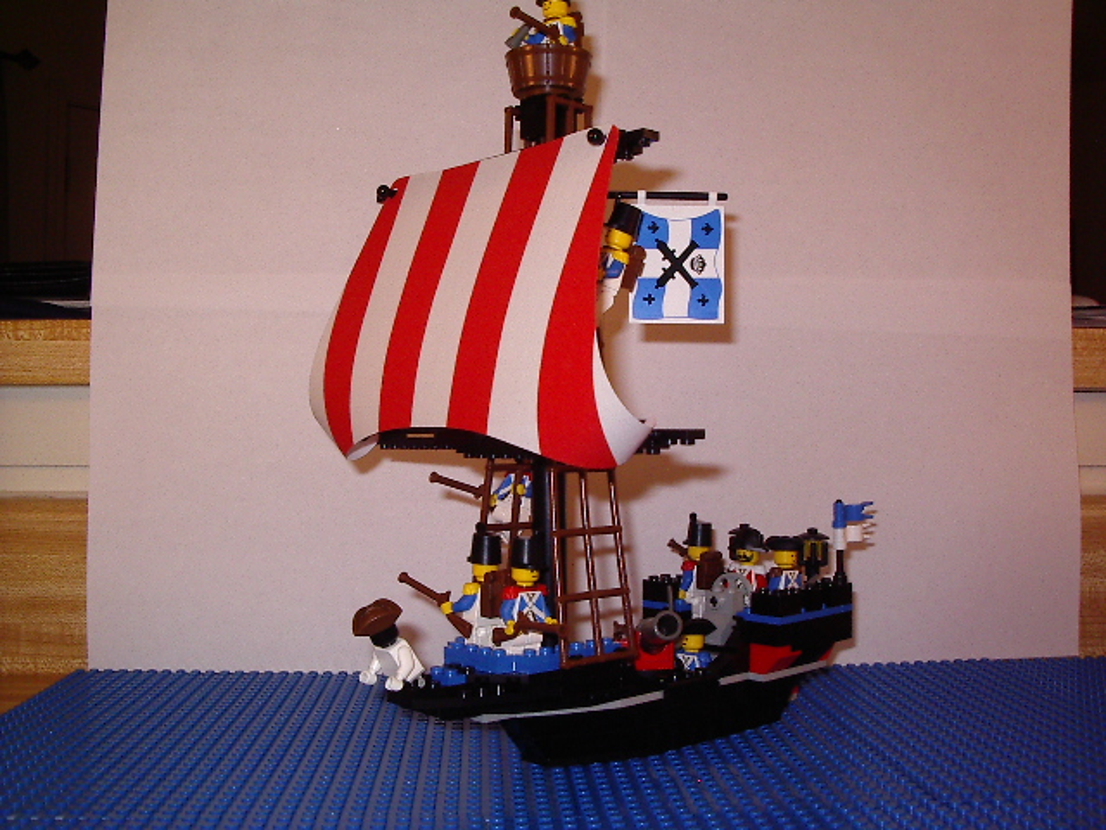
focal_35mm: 38
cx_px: 553
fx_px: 1214
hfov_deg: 49.0
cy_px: 415
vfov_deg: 37.7
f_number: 4.8
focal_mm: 5.8
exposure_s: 1/60
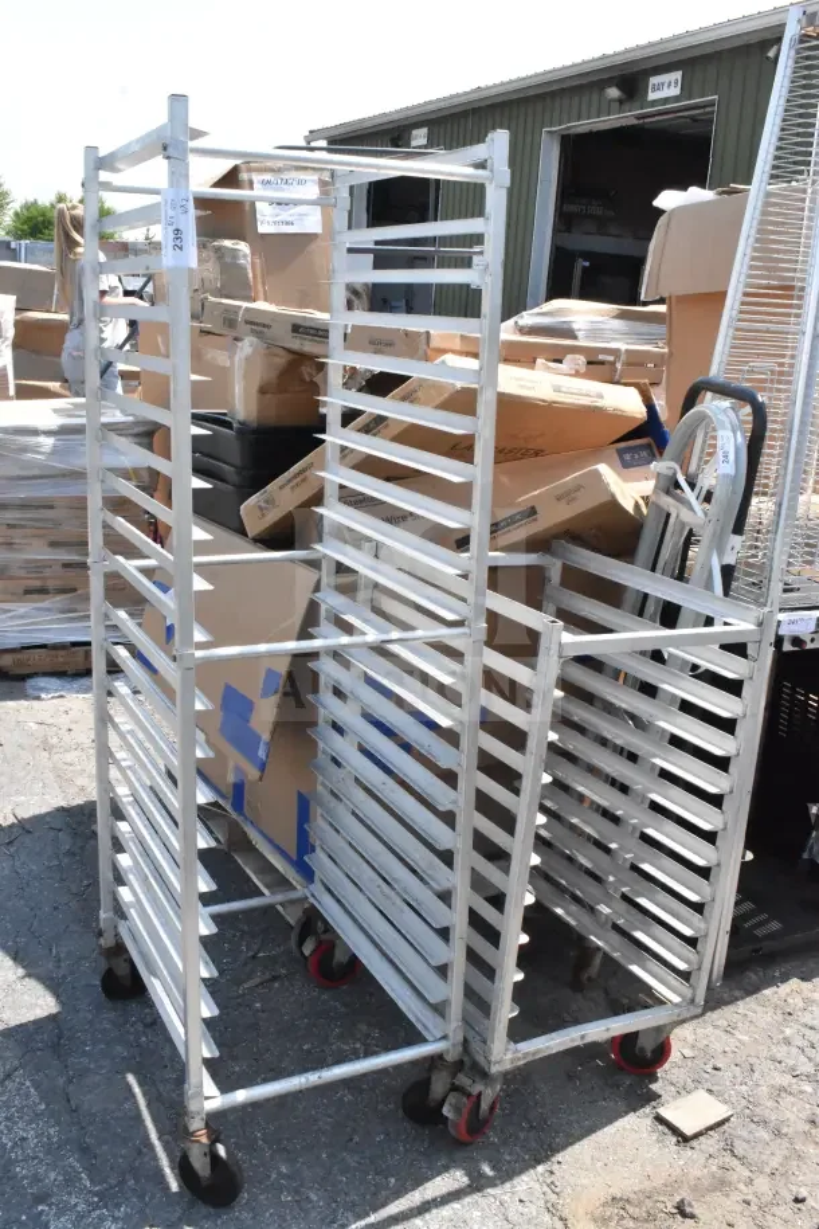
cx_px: 410
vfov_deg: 55.1
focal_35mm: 34
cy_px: 614
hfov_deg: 38.4
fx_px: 1177
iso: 6400
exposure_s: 1/1600
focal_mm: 23
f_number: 20
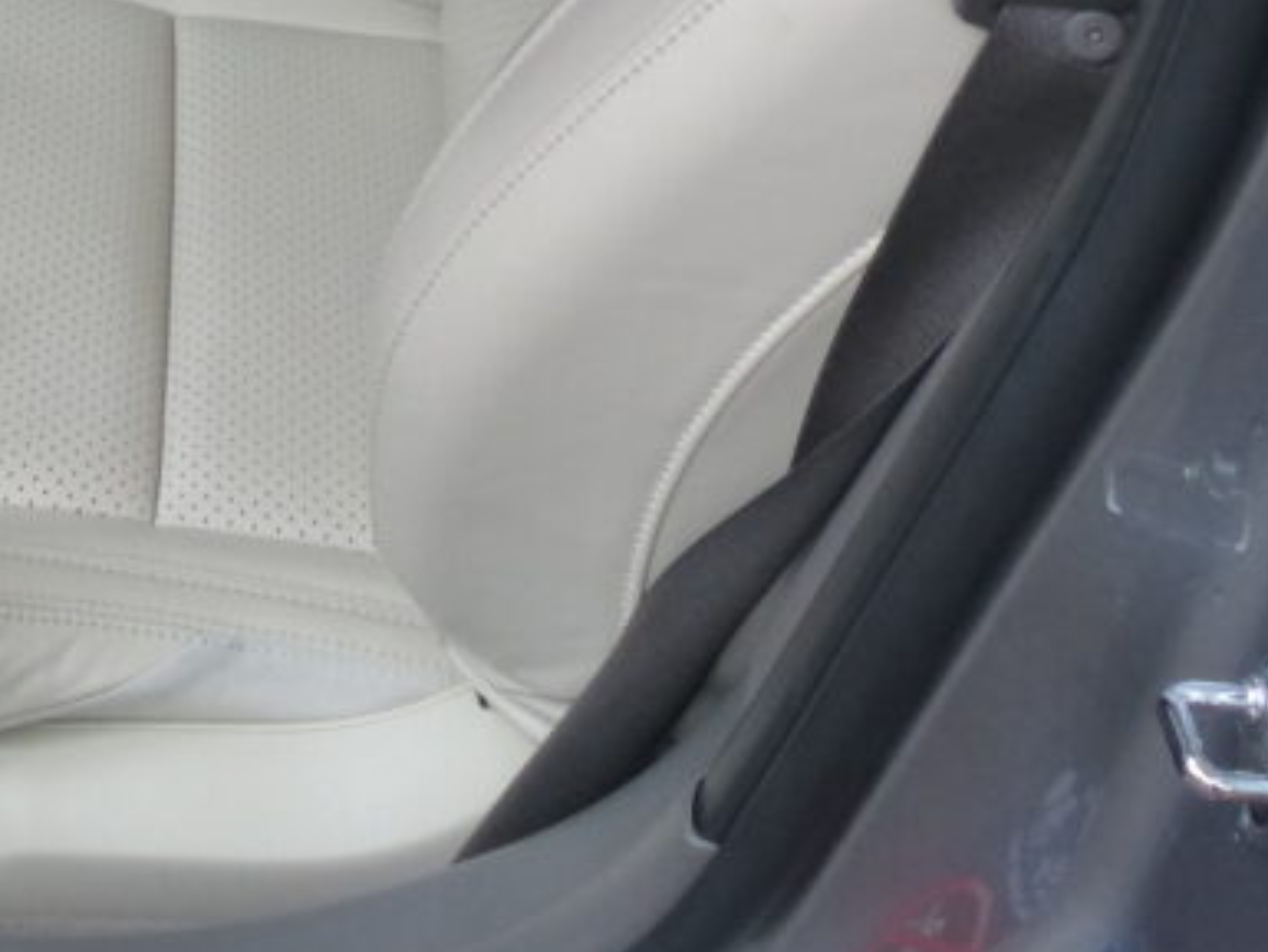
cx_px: 76
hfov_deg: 19.0
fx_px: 3701
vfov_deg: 14.1
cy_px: -244
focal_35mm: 101
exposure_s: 1/60
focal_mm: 6.8
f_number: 5
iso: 250
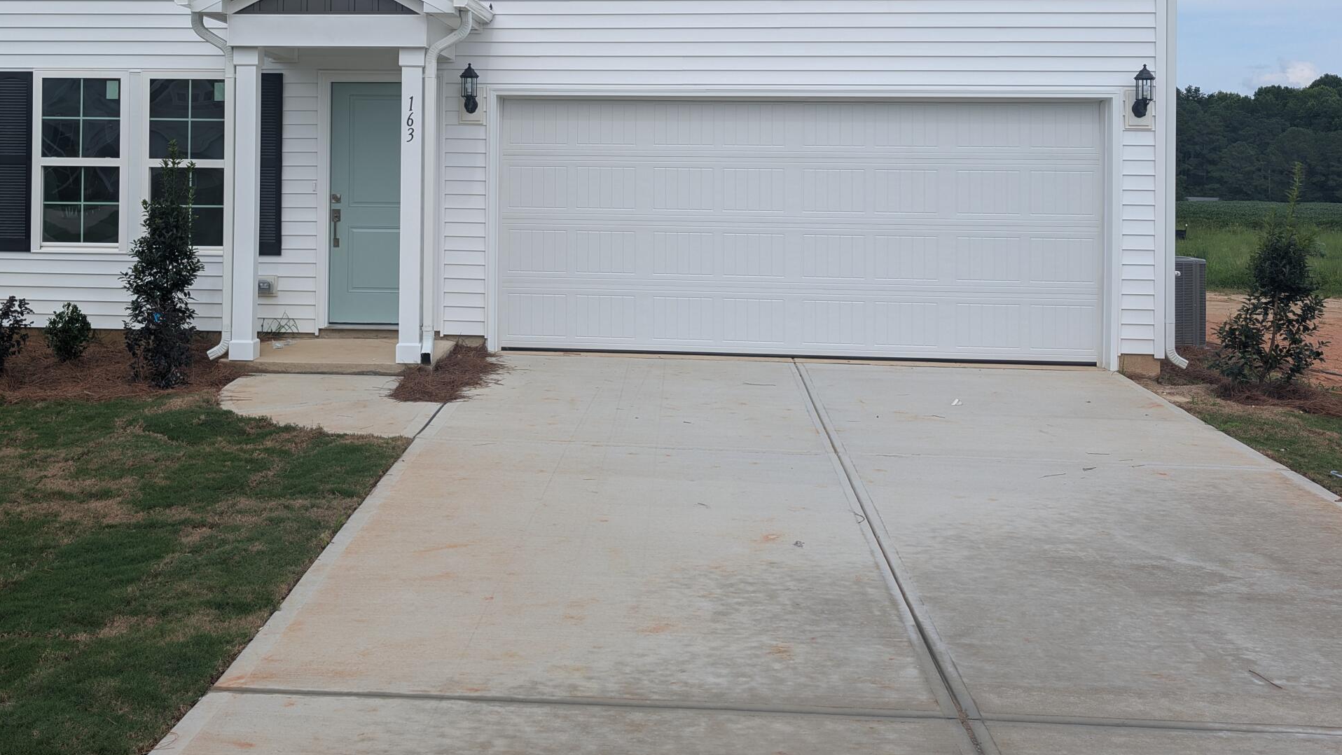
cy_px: 151
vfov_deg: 28.4
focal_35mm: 41
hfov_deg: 48.8
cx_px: 488
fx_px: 1459
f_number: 1.68
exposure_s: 1/1309
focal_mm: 6.9
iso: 22
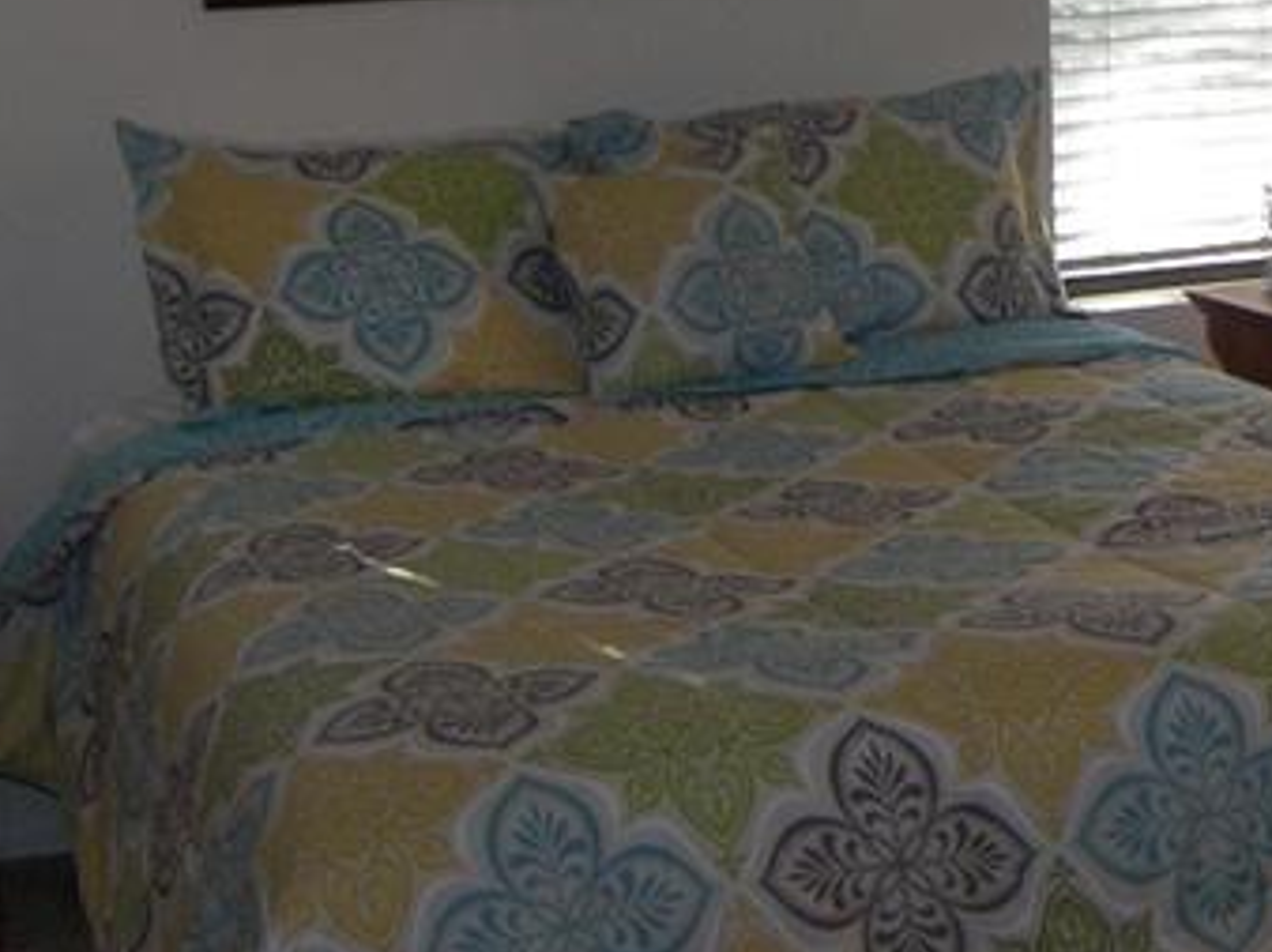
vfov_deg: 15.7
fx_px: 3342
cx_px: 1200
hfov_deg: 21.0
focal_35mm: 91
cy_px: -120
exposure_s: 1/30
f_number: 3.2
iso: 100
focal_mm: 6.4
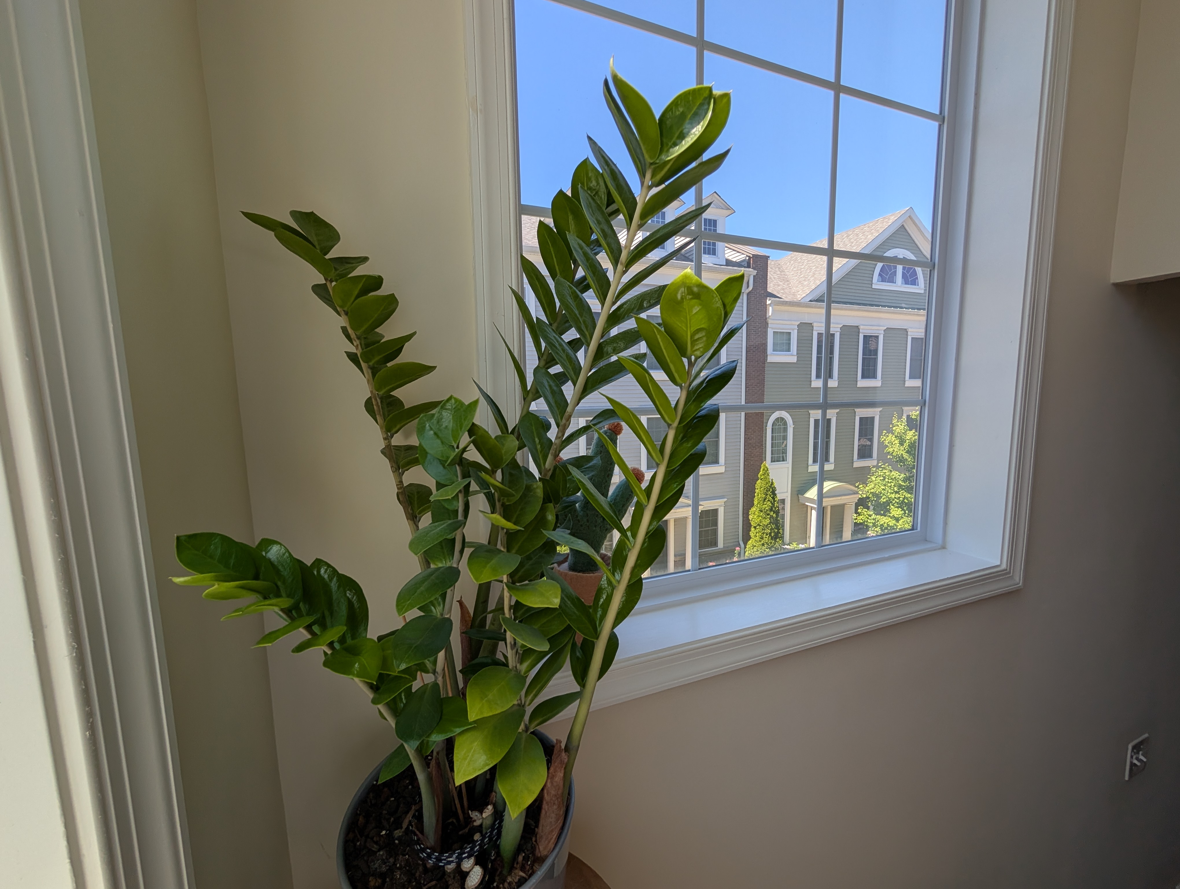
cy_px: 444
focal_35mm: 12
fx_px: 410
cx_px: 590
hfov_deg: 110.5
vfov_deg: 94.6
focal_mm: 2.02
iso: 54
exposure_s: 1/723
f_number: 1.7
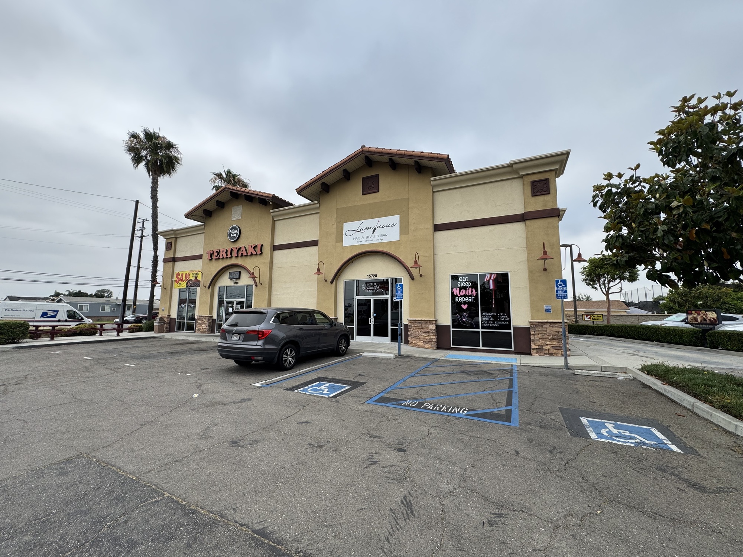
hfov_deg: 102.1
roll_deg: -1.0
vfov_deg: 85.7
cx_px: 372
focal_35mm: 14
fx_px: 300
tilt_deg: +6.7
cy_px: 278
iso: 40
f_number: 2.2
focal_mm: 2.22
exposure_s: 1/763
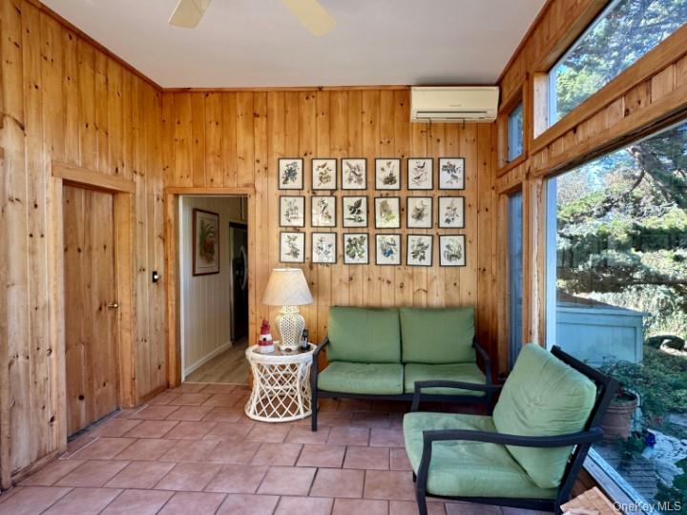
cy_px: 258
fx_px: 278
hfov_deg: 102.1
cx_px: 344
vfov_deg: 85.7
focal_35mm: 14
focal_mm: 2.2
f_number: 2.2
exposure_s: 1/120
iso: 80
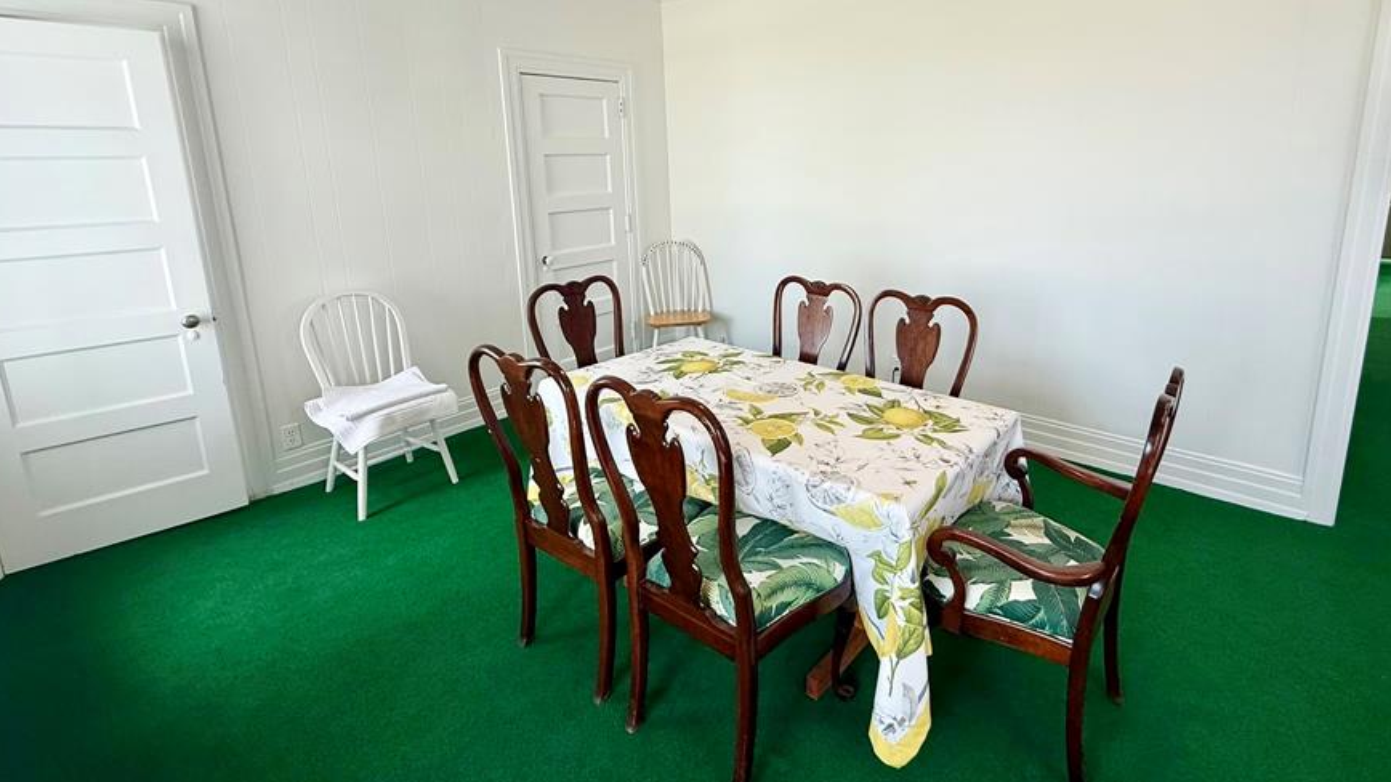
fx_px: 664
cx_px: 804
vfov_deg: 60.0
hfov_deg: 91.9
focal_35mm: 18
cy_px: 280
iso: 80
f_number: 2.2
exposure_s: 1/99
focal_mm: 2.22
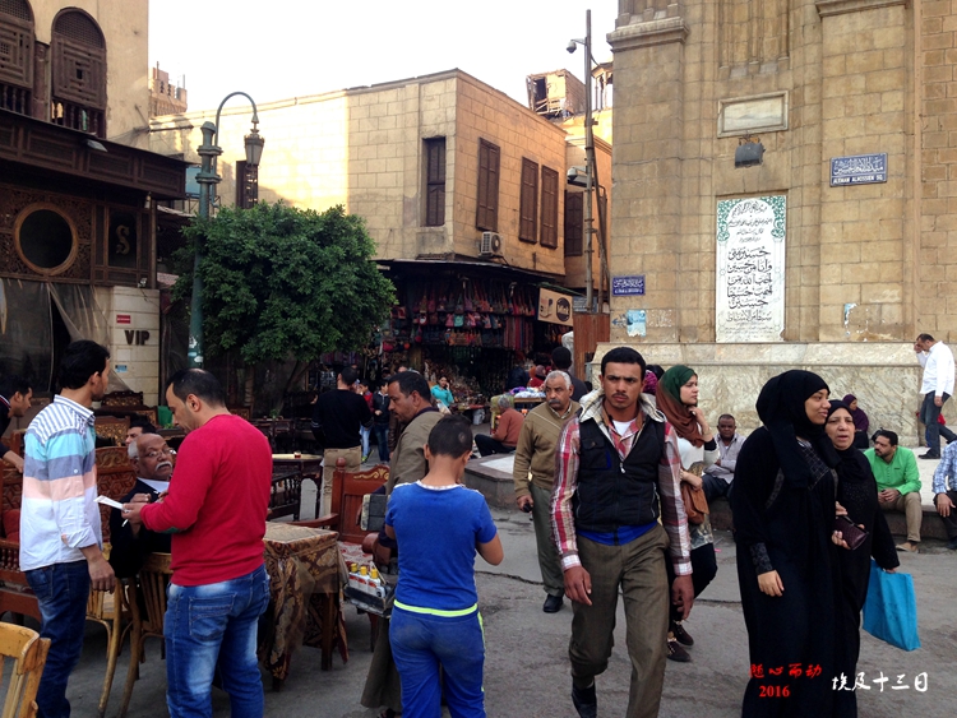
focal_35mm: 33
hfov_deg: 55.3
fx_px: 913
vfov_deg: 43.0
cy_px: 359
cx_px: 478
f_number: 2.4
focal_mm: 4.12
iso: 50
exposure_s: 1/324
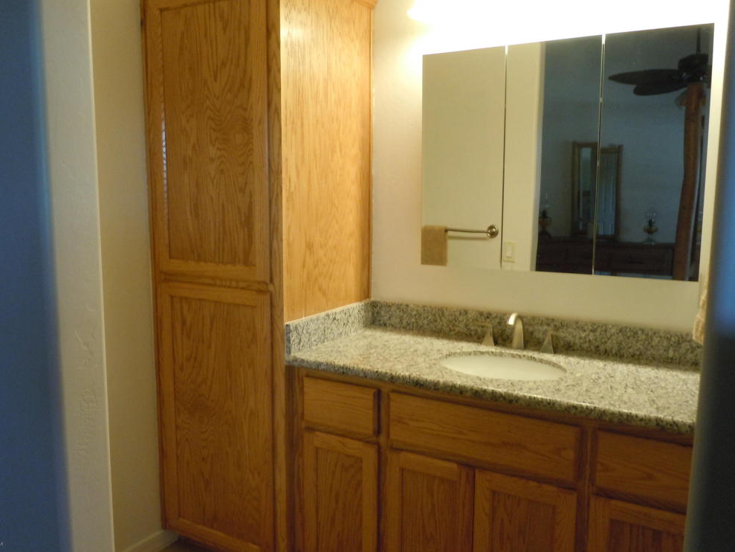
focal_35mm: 29
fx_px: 616
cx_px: 363
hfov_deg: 61.7
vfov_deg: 48.2
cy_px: 276
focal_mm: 5
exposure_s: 1/50
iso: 400
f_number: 3.7
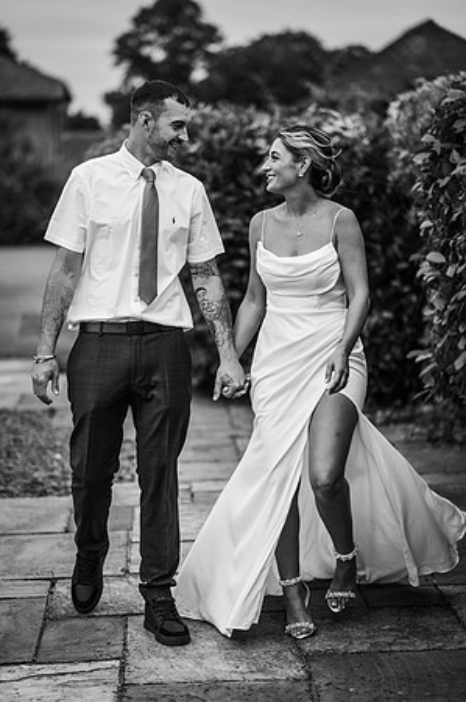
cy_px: 351
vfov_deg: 23.9
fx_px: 1654
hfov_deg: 16.0
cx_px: 233
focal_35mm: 85
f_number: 1.8
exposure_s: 1/1600
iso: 100
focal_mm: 85
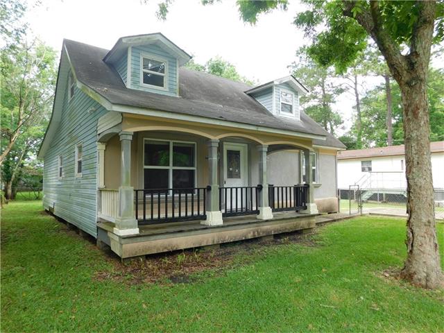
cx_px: 222
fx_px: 295
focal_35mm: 23
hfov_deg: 73.9
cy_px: 166
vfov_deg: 58.9
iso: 125
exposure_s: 1/250
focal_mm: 4
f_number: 3
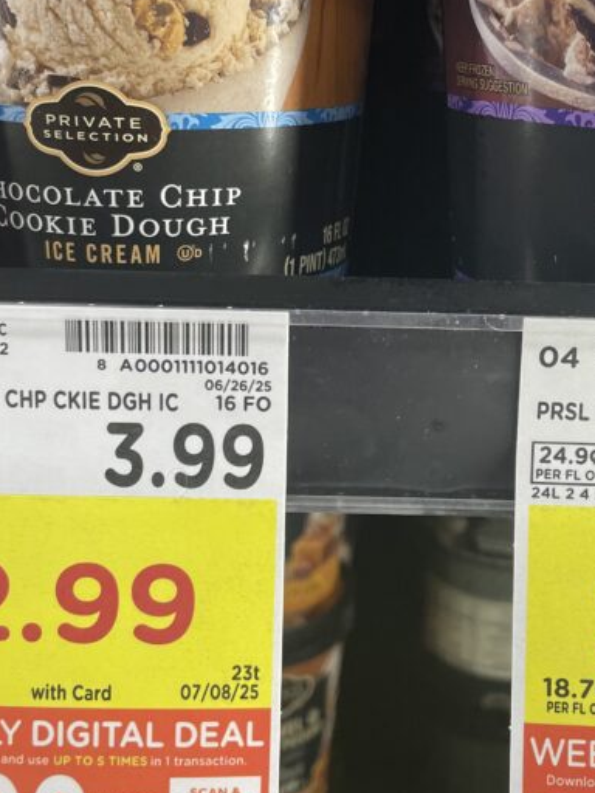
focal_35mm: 52
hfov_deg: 27.9
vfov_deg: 36.5
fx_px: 1192
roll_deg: -1.7
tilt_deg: -11.8
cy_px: 282
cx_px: 383
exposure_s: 1/120
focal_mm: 4.2
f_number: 1.6
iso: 100
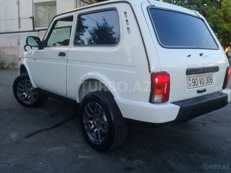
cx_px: 116
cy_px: 86
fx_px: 207
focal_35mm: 31
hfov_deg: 58.4
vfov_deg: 45.4
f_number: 2.2
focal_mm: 3.3
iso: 50
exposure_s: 1/161
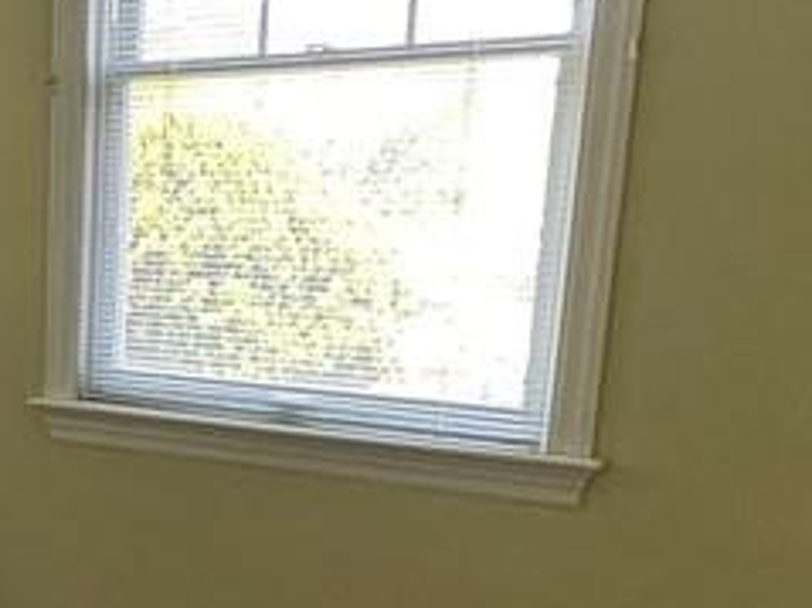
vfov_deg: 24.1
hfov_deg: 25.9
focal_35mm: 60
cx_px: -330
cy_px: 465
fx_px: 1407
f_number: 2.2
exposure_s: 1/99
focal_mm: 2.22
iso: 125
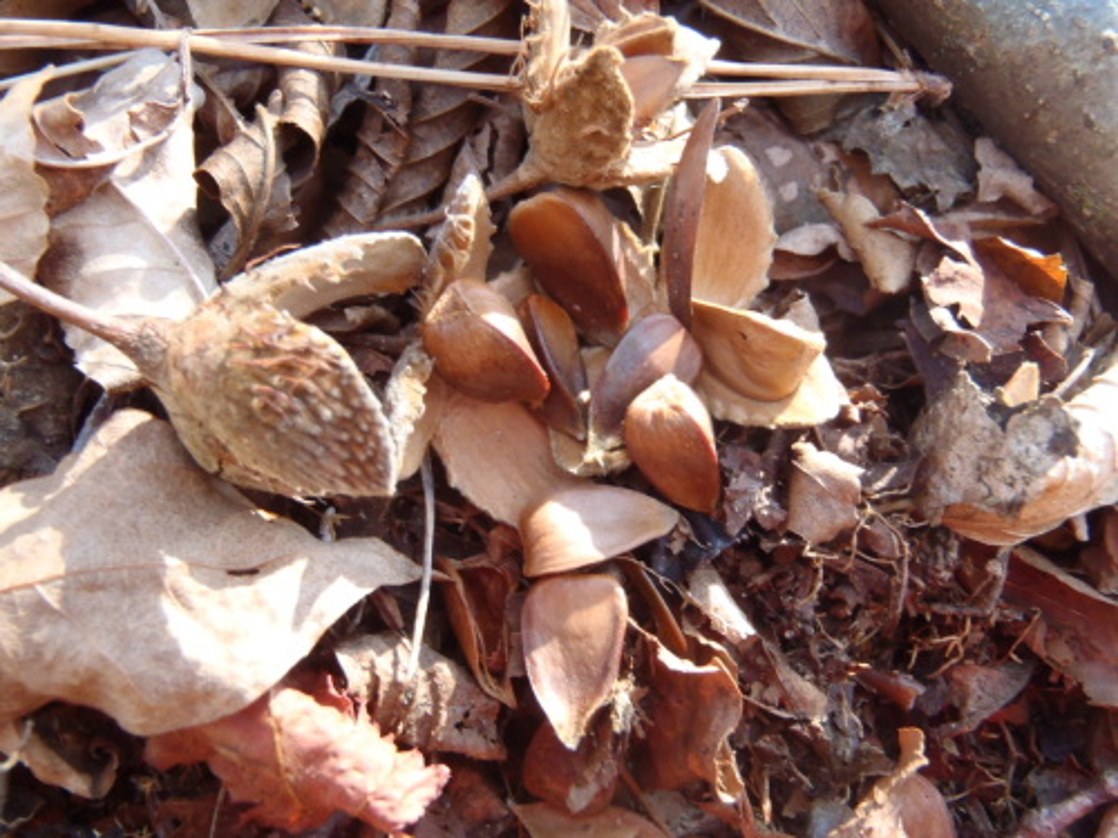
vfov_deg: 38.7
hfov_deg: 50.1
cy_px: 419
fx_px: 1195
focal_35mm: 37
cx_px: 559
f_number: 4.7
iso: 200
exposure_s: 1/30
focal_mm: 6.64
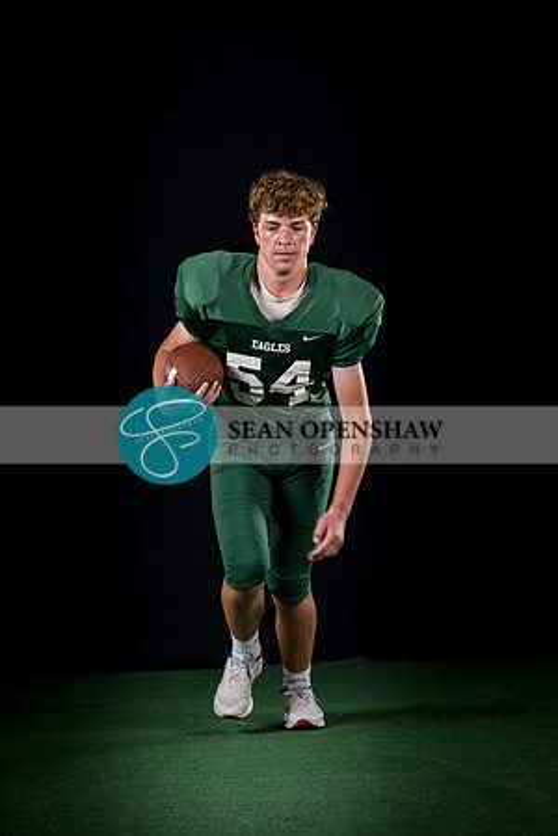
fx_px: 2557
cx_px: 279
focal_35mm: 110
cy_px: 418
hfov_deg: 12.5
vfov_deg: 18.6
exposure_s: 1/160
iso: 200
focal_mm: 110
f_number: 4
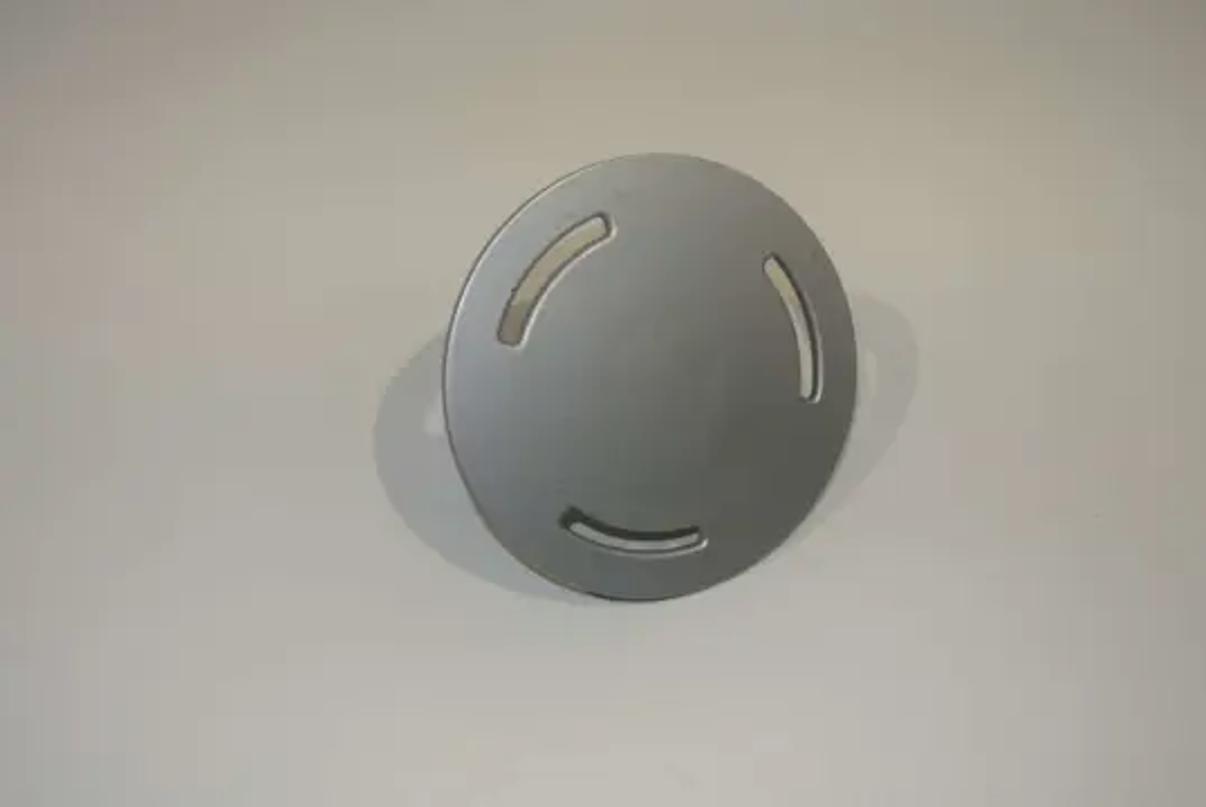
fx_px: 1308
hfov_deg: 49.5
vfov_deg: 34.3
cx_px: 603
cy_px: 404
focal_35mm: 39
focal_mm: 14.5
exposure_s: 1/60
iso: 200
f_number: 4
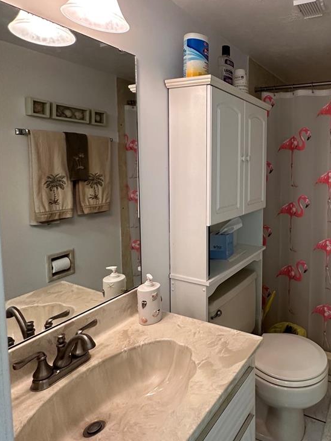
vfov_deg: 73.4
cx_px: 270
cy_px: 185
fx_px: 293
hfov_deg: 54.4
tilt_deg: -4.1
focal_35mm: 23
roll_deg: -0.4
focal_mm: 2.22
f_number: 2.2
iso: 320
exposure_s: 1/120
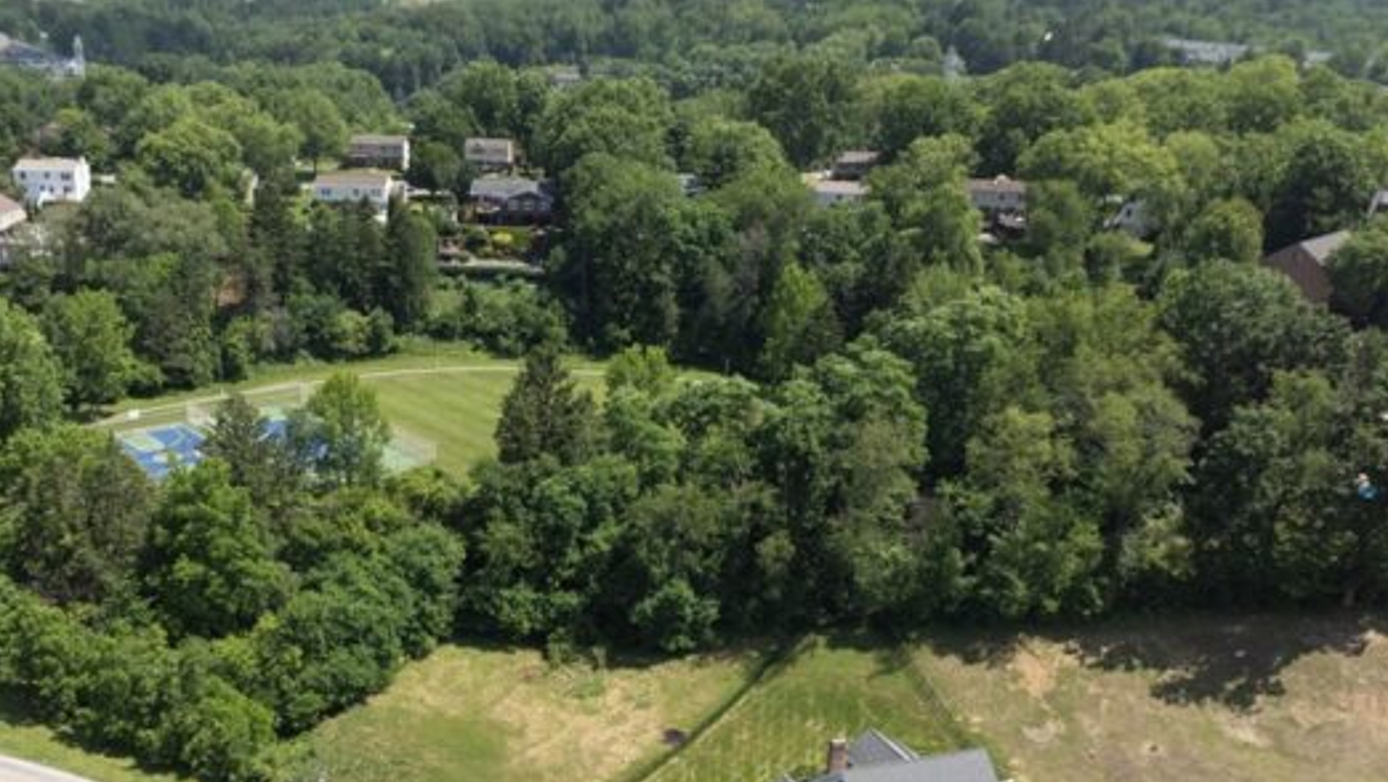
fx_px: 1473
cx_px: 465
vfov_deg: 28.8
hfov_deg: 49.6
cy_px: 665
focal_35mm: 40
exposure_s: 1/320
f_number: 3.5
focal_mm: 12.29
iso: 200
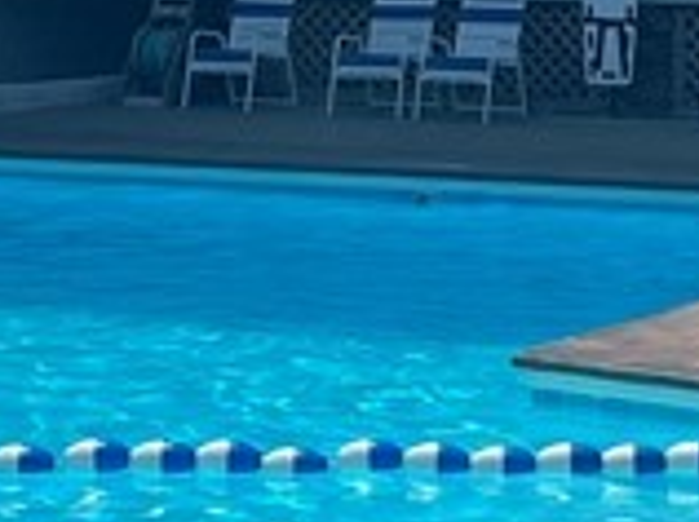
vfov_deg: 8.8
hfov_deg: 11.7
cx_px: 482
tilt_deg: -5.5
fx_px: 3407
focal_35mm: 169
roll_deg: +0.5
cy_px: 177
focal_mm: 5.1
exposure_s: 1/7874
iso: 50
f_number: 1.6
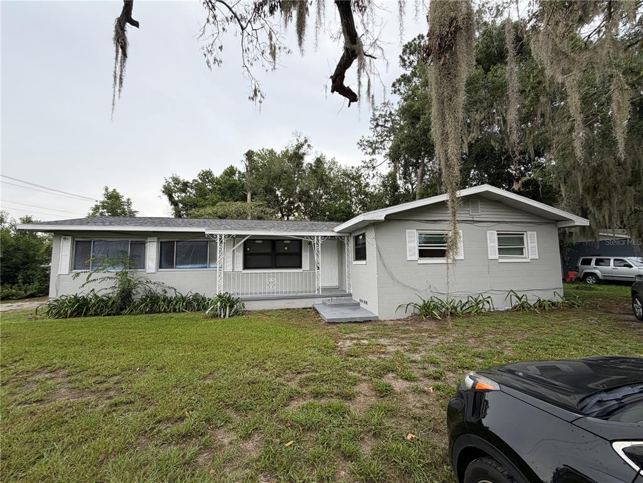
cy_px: 242
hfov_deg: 102.1
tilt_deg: +3.8
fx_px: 260
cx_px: 322
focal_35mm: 14
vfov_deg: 85.7
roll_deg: +1.5
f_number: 2.2
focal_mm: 2.22
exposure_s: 1/479
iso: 64
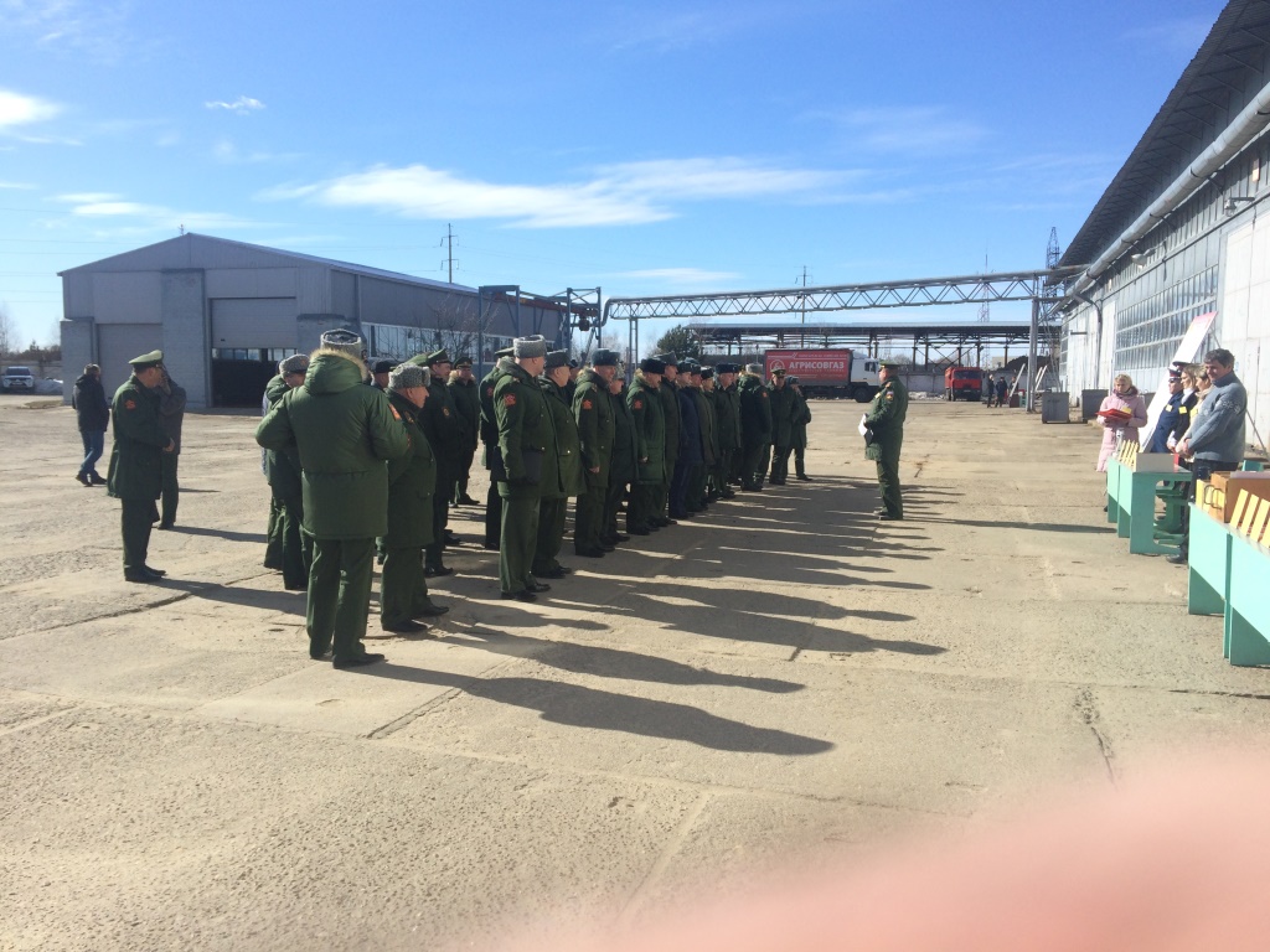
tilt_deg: -5.5
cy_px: 476
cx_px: 635
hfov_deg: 61.7
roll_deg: +0.2
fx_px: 1064
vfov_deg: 48.2
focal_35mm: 29
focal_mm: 4.15
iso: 32
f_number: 2.2
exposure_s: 1/1786
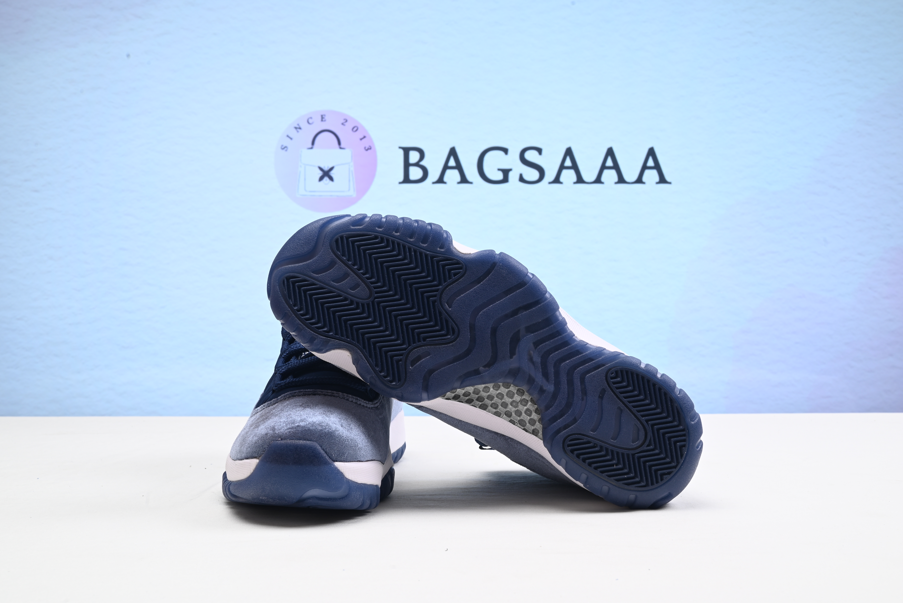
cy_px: 302
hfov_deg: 51.9
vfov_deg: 36.0
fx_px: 928
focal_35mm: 37
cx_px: 452
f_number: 16
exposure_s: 1/2
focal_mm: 37
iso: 100
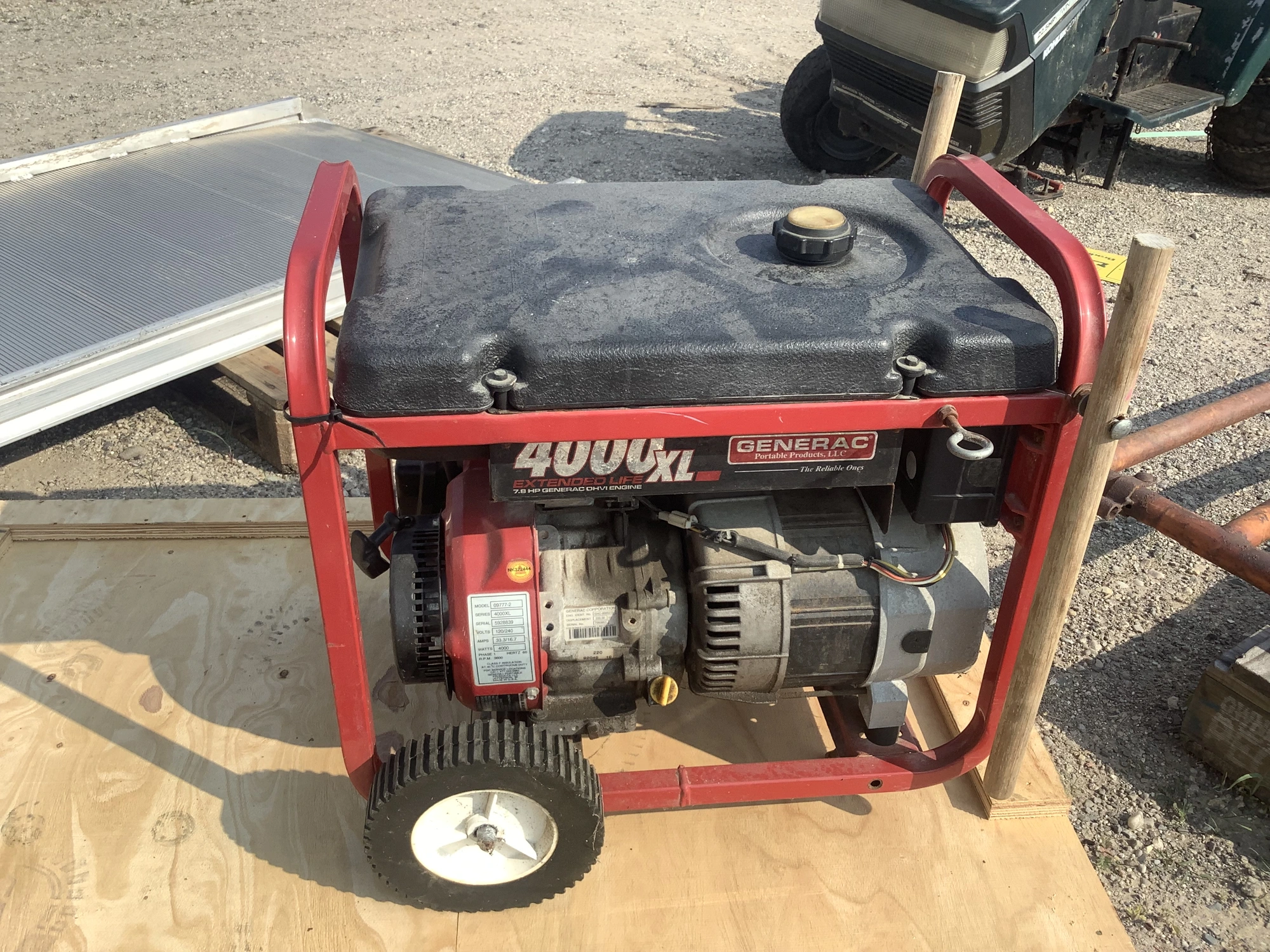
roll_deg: -1.7
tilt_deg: -29.7
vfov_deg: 45.4
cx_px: 635
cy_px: 476
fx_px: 1137
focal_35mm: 31
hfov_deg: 58.4
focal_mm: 3.3
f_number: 2.4
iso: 25
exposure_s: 1/769
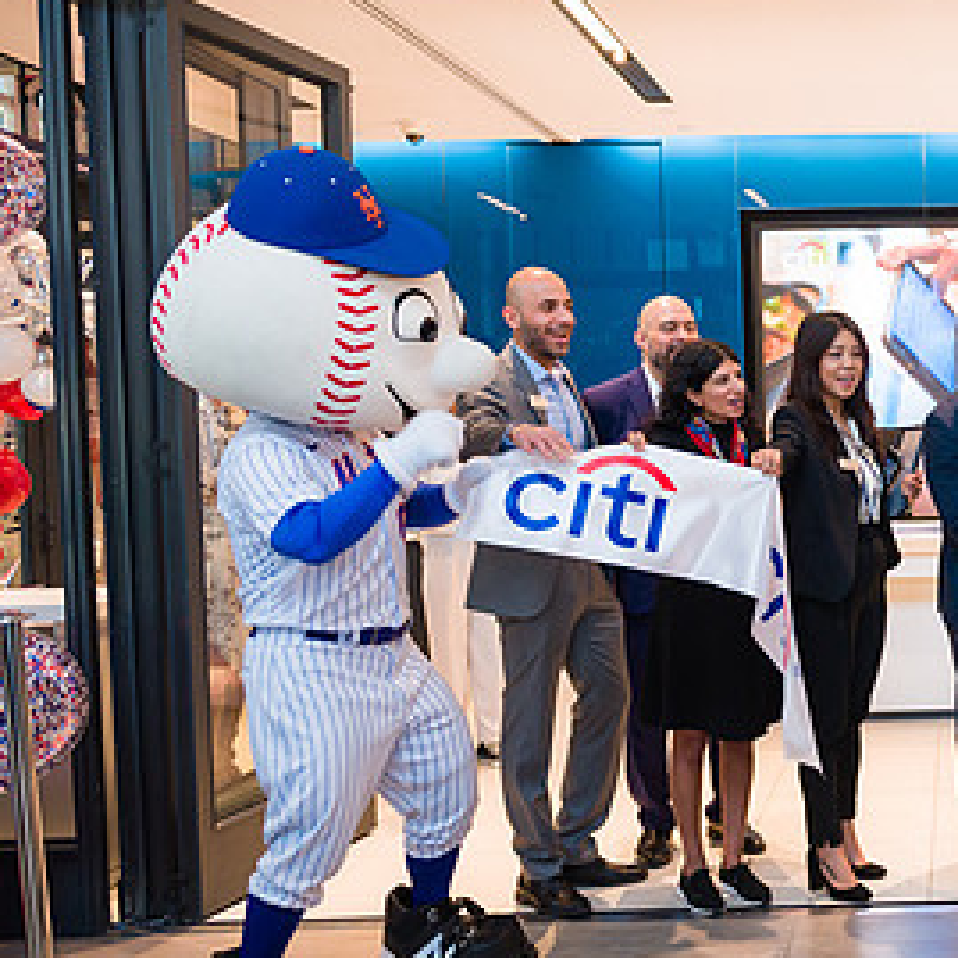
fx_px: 1378
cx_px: 997
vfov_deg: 38.3
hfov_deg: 34.3
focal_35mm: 44
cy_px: 463
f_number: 4
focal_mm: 24
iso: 800
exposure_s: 1/200
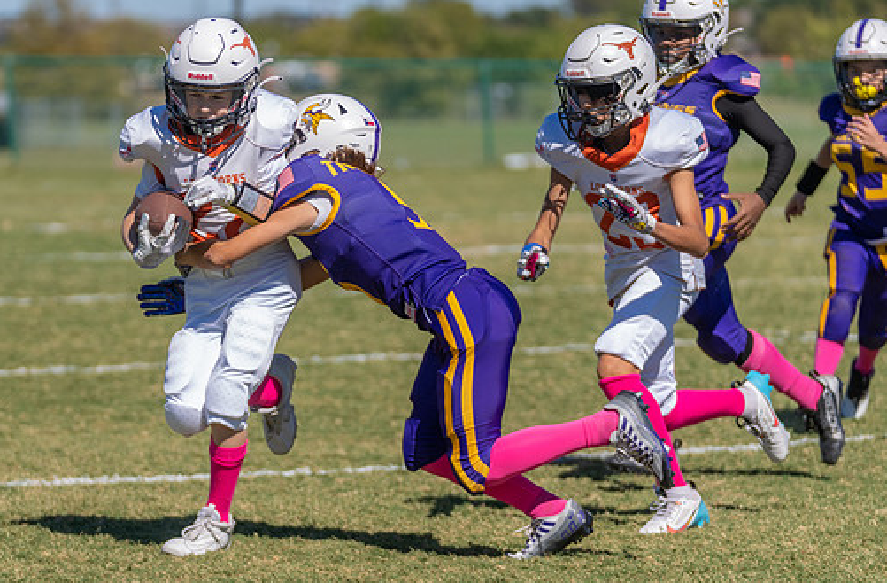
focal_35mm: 225
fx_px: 5518
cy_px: 271
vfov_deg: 6.0
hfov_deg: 9.2
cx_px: 273
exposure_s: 1/2000
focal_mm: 138
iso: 100
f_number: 2.8
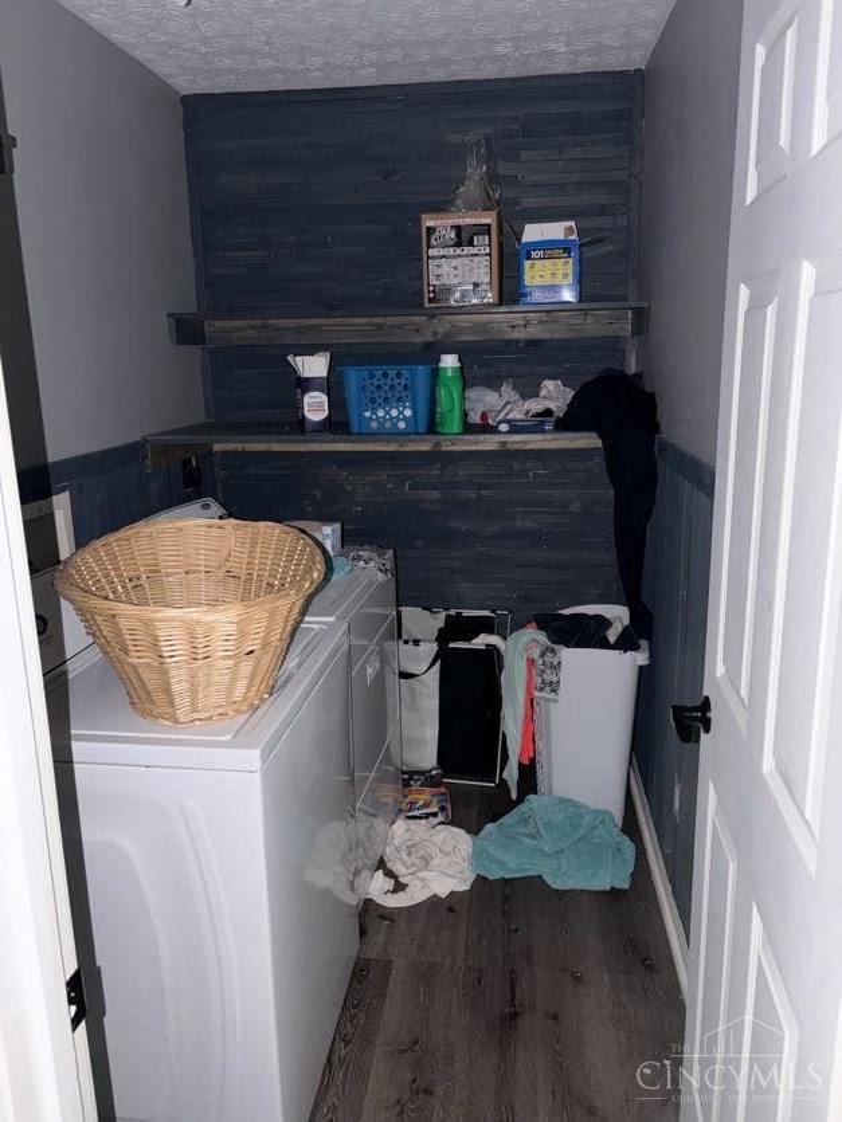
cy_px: 561
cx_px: 421
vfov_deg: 67.3
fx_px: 843
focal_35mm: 26
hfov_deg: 53.1
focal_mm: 5.96
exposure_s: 1/4
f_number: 1.6
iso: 125
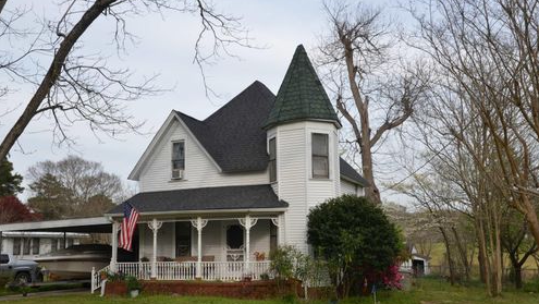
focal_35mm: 38
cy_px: 167
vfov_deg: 31.2
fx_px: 543
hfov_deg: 52.8
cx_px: 269
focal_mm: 24
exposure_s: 1/250
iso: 180
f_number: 8
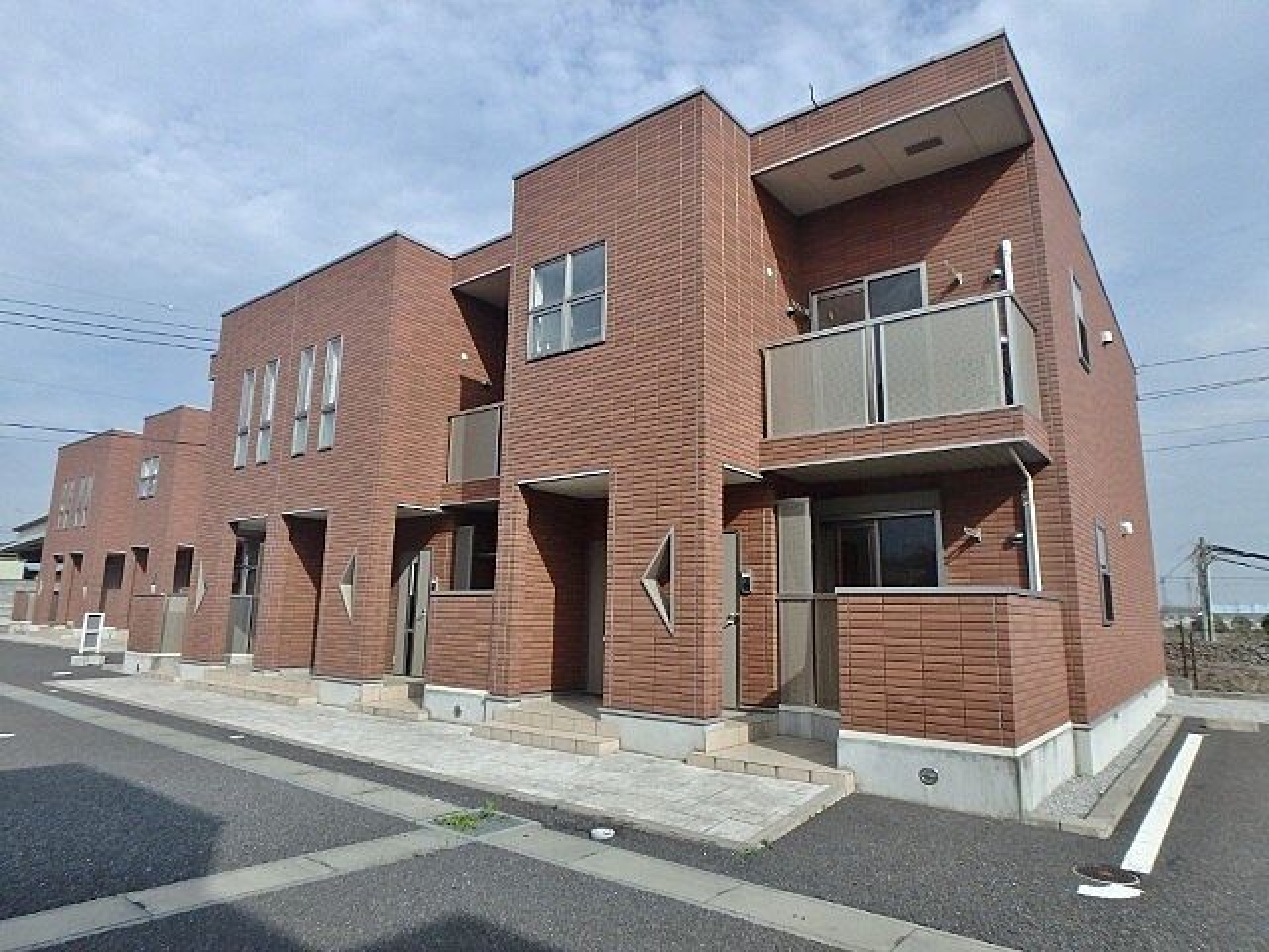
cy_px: 476
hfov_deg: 79.0
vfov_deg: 63.4
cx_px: 634
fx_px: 770
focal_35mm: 21
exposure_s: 1/400
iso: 125
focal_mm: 3.7
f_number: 6
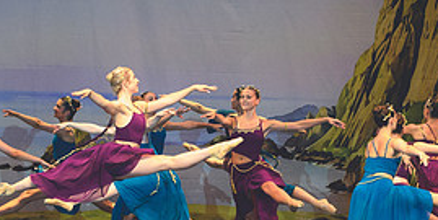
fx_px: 3307
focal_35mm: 292
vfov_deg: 3.8
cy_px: 297
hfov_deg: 7.6
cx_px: 164
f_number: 2.8
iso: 2800
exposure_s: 1/500
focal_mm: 70
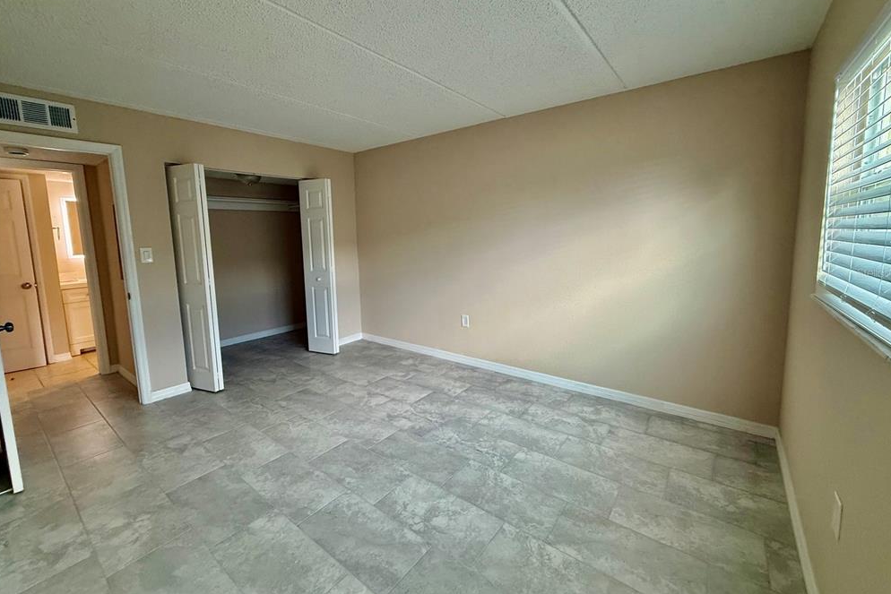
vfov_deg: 77.2
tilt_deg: -6.7
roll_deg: +1.0
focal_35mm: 15
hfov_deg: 100.4
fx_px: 371
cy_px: 272
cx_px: 453
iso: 200
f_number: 2.2
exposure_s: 1/99
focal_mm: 2.22
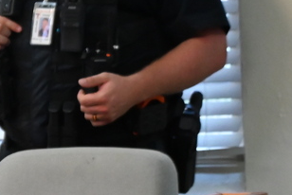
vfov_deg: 4.8
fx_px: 2346
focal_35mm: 289
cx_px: -166
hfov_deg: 7.0
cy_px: 206
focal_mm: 58
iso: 4000
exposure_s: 1/160
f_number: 4.8
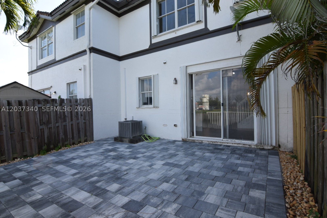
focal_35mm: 18
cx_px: 164
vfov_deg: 67.4
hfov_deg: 90.0
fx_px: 163
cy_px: 109
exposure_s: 1/250
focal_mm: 12
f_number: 8
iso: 320
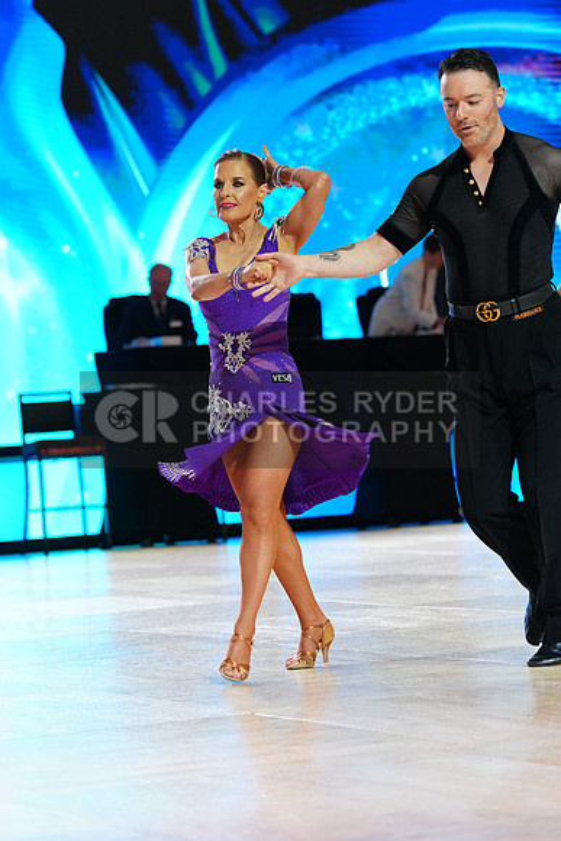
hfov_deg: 10.6
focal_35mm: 129
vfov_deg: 15.9
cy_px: 420
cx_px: 280
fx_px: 3013
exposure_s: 1/320
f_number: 4
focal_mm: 129
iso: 2500
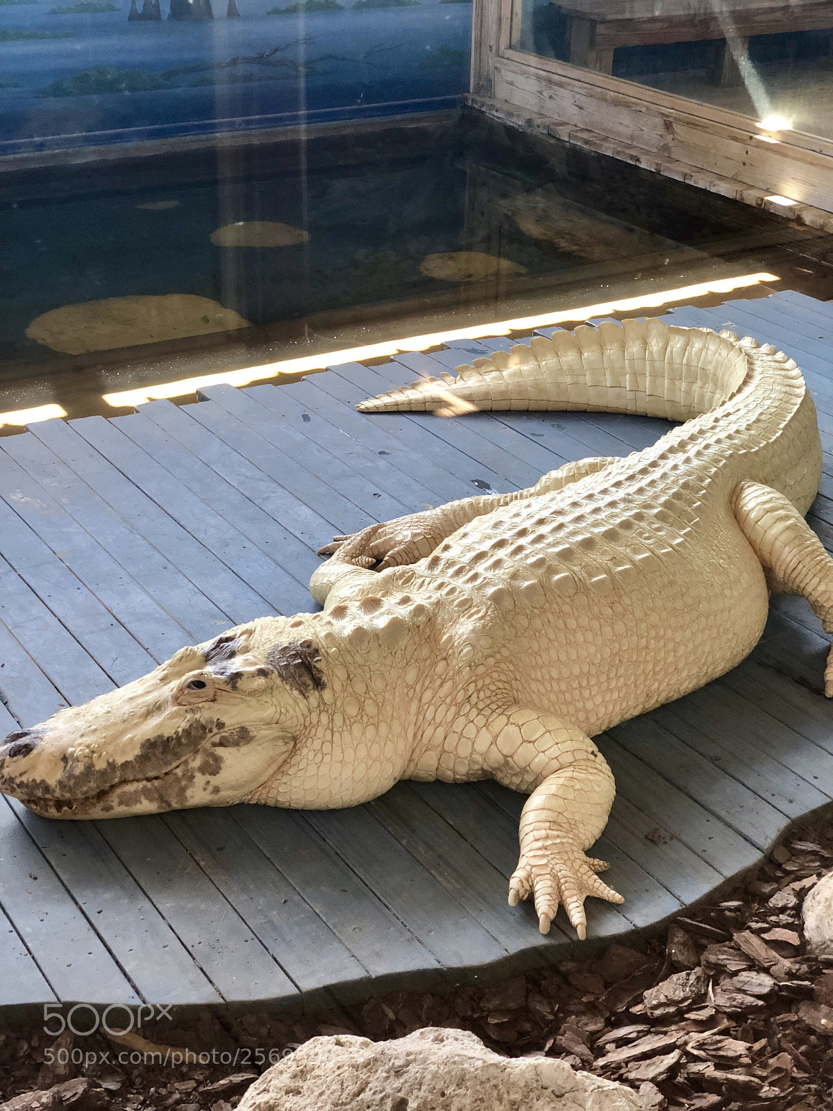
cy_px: 556
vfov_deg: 36.8
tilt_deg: -27.4
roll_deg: -2.8
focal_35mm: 52
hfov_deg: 28.0
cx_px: 416
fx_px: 1668
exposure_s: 1/60
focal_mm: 6
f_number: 2.4
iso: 100
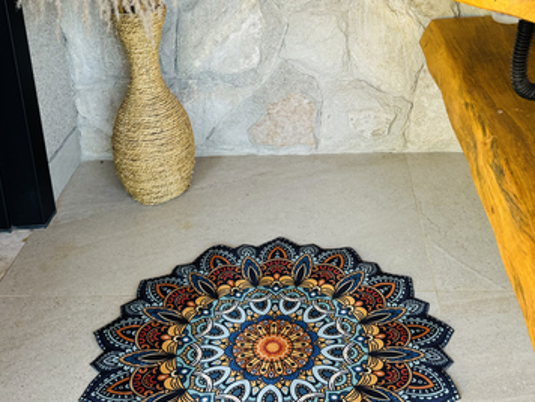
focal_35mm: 45
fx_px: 695
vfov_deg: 30.9
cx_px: 320
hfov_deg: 41.9
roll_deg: +2.1
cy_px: 50
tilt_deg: -20.8
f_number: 1.78
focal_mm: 6.76
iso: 160
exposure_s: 1/121
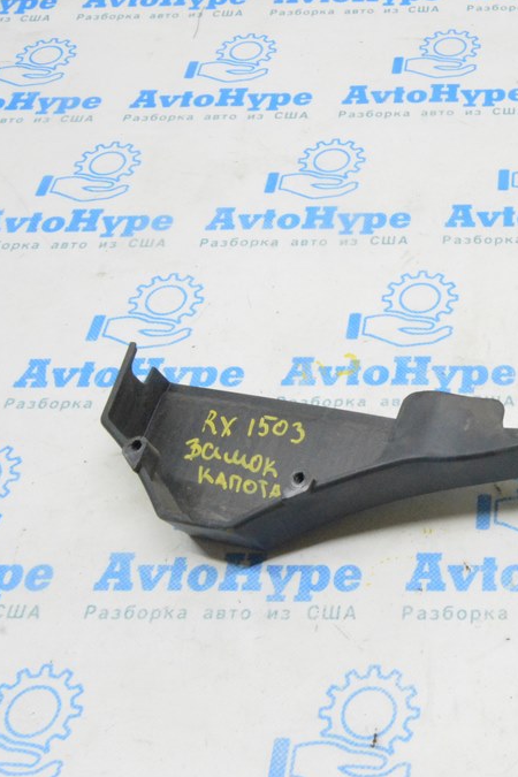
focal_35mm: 50
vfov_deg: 39.6
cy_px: 387
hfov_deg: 25.4
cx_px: 540
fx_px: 1079
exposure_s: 1/15
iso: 6400
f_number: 20
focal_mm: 22
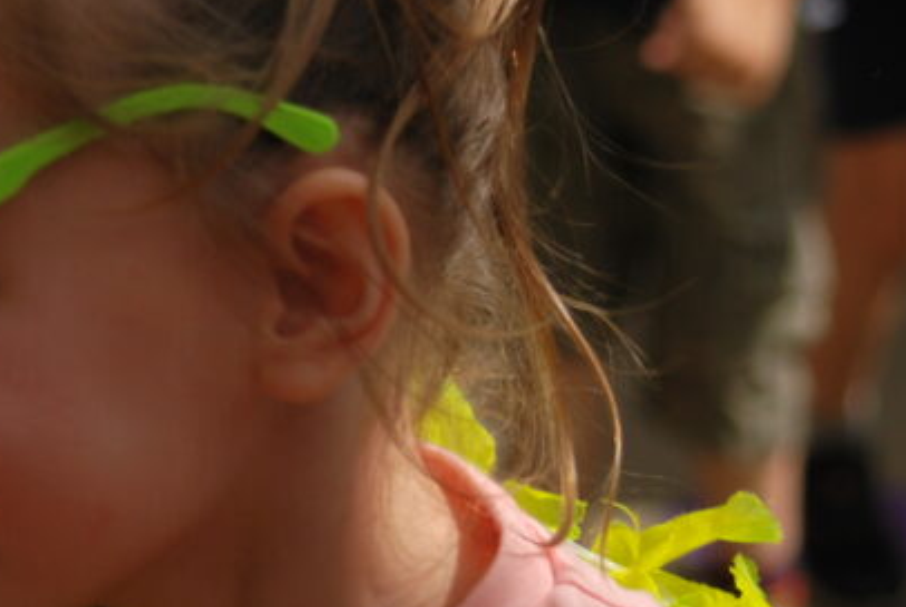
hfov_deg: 9.9
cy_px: 454
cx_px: 288
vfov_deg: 6.6
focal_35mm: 208
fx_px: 5249
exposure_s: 1/500
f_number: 4.5
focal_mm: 55
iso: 140
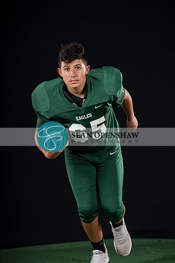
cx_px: 88
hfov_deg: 8.9
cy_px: 132
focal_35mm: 155
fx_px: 1130
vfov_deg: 13.2
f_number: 4
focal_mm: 155
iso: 200
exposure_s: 1/160
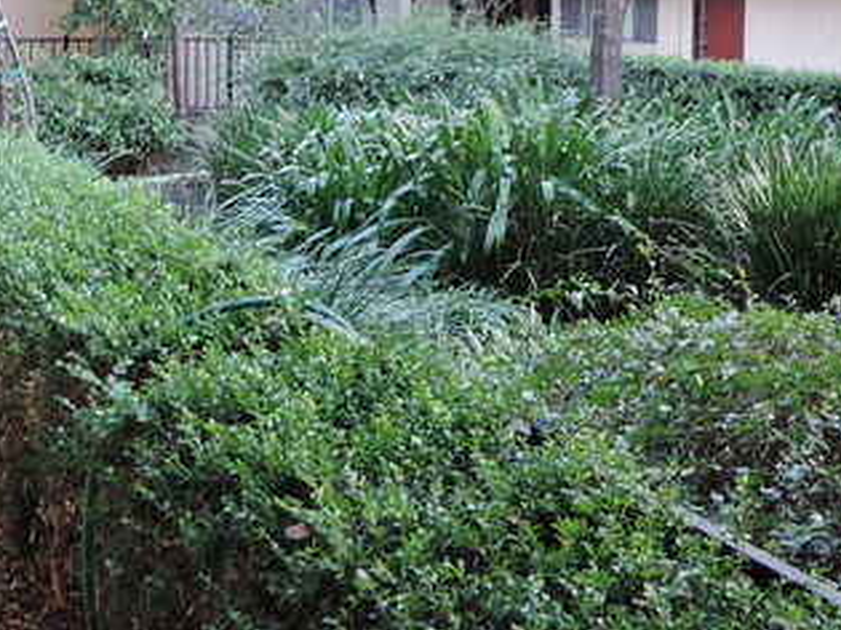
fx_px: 1797
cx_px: 701
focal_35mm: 74
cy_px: 61
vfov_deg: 19.5
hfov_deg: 25.8
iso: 110
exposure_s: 1/30
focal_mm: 7.5
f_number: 3.2
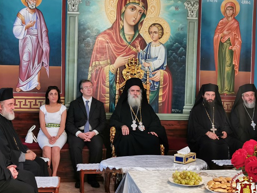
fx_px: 394
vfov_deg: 27.5
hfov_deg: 36.1
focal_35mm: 53
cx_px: 114
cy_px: 94
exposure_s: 1/60
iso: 125
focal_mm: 5.56
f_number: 1.6
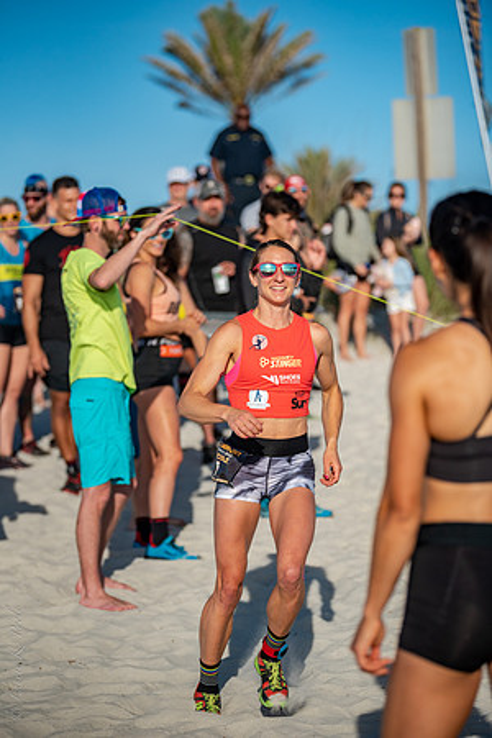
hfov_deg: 11.8
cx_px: 246
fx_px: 2378
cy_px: 369
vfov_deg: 17.6
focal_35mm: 116
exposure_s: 1/4000
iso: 360
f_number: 2.8
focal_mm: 116
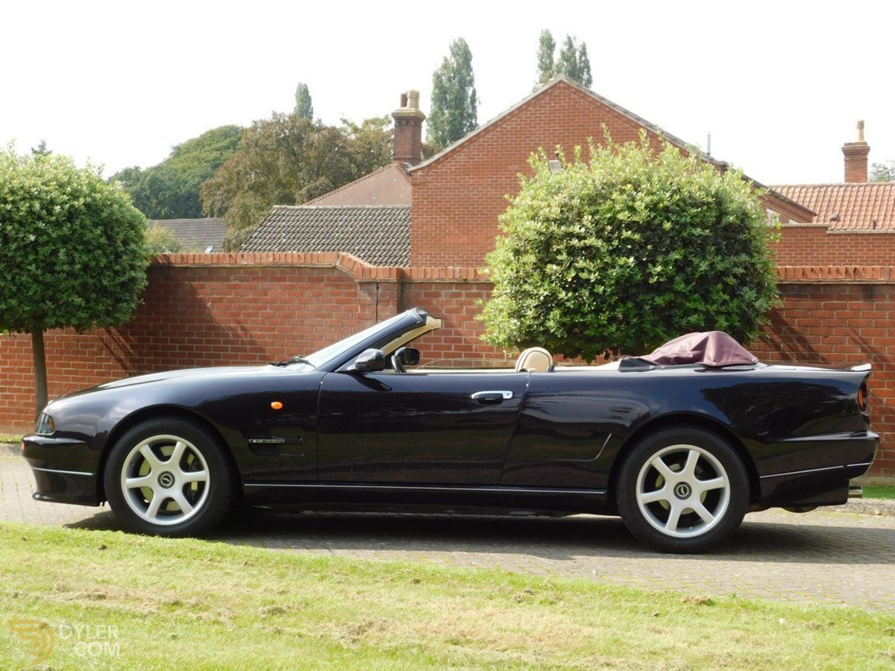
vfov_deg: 24.8
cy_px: 336
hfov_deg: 32.7
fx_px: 1525
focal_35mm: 59
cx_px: 448
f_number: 4
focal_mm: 10.4
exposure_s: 1/320
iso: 125
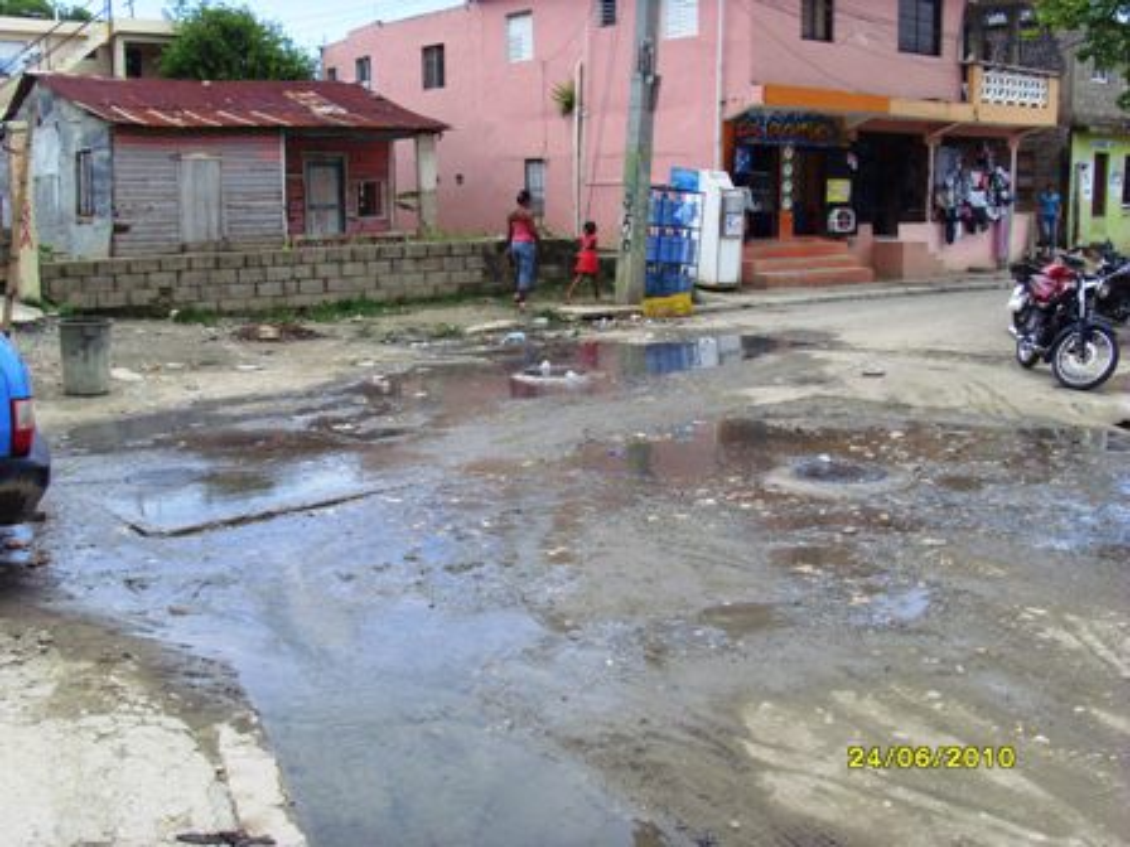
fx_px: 1175
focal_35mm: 36
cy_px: 424
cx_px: 565
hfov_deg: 51.4
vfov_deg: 39.7
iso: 80
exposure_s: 1/250
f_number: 5.5
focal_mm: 6
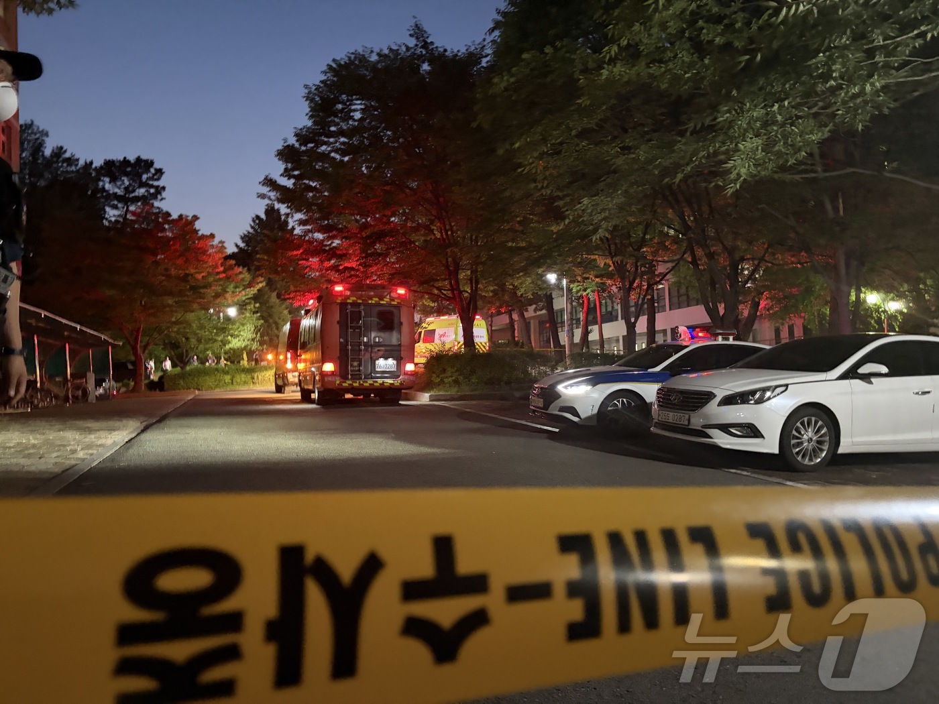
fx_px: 705
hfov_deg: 67.3
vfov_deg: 53.1
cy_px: 352
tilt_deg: +5.3
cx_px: 470
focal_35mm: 26
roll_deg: +2.4
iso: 1000
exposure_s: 1/28
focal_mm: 5.96
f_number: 1.6
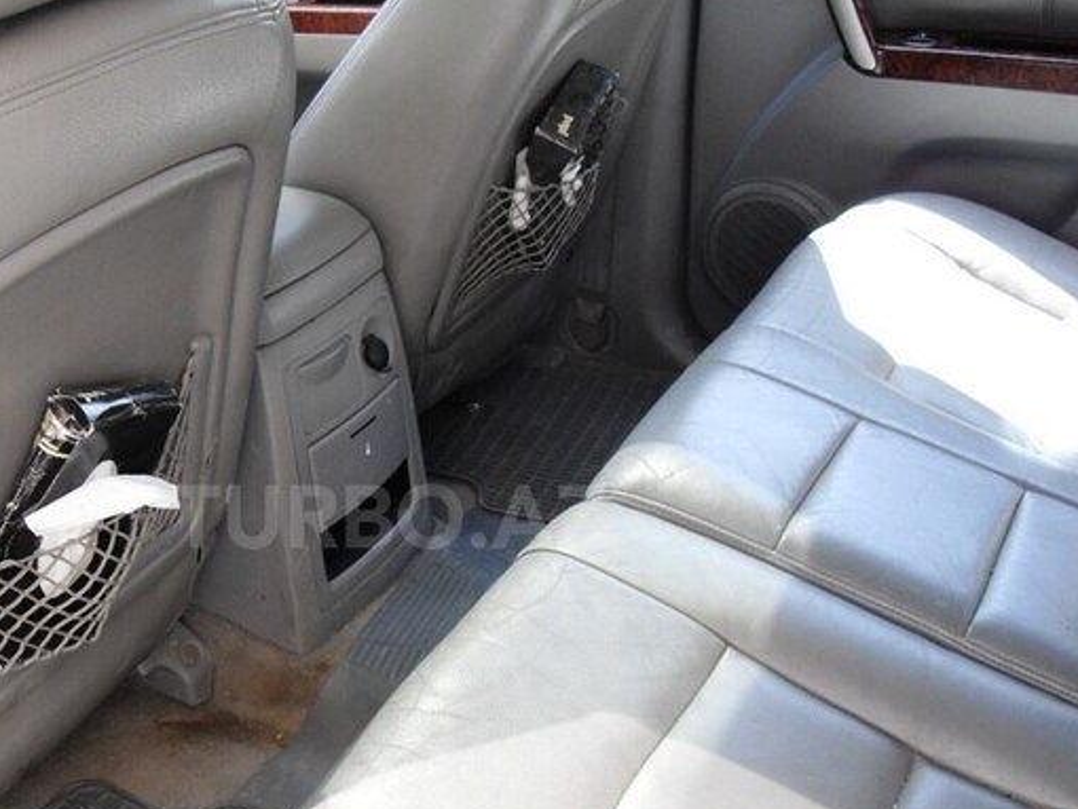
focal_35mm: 44
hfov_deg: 42.5
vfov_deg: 32.7
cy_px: 516
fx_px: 1371
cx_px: 389
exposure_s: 1/60
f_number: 2.8
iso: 100
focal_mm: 6.3
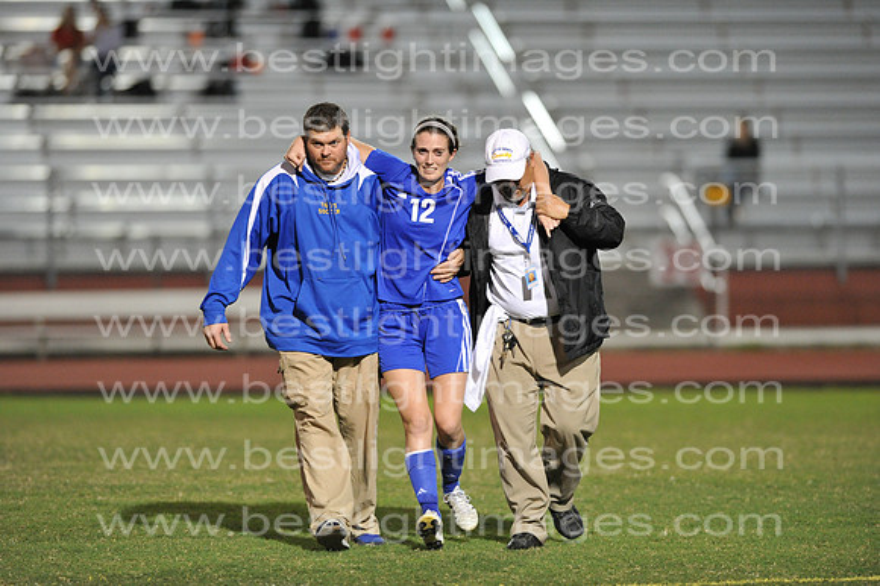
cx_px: 440
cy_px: 293
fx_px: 7329
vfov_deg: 4.6
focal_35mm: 300
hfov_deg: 6.9
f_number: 3.2
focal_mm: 300
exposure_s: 1/400
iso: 5000
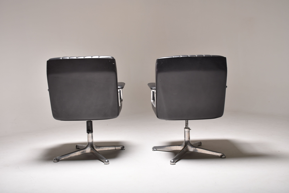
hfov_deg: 43.6
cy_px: 96
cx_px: 144
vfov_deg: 29.9
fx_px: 362
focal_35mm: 45
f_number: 5.6
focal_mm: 30
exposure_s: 1/200
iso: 100
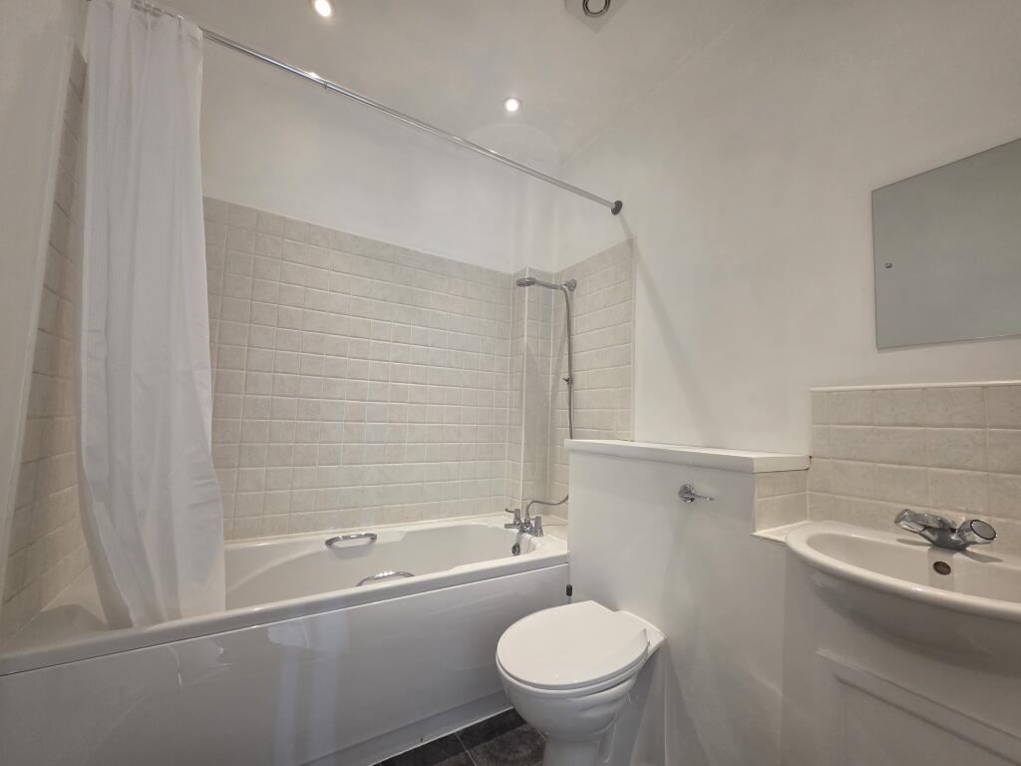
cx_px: 510
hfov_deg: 106.2
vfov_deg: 89.9
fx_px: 383
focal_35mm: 13
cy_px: 383
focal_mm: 2.2
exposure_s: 1/60
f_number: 1.9
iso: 250
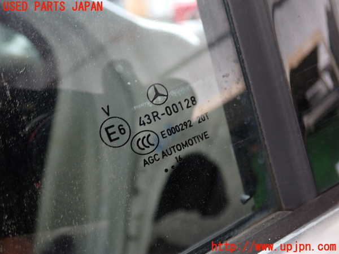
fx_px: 294
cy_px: 127
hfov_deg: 60.0
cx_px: 170
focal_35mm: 30
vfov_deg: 46.8
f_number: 2.3
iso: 200
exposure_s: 1/40
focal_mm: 5.4
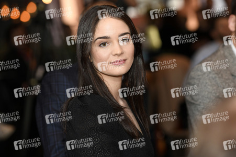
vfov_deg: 11.0
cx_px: 118
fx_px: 819
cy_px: 78
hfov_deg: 16.4
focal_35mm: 125
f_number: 3.5
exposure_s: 1/250
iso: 1250
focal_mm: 125
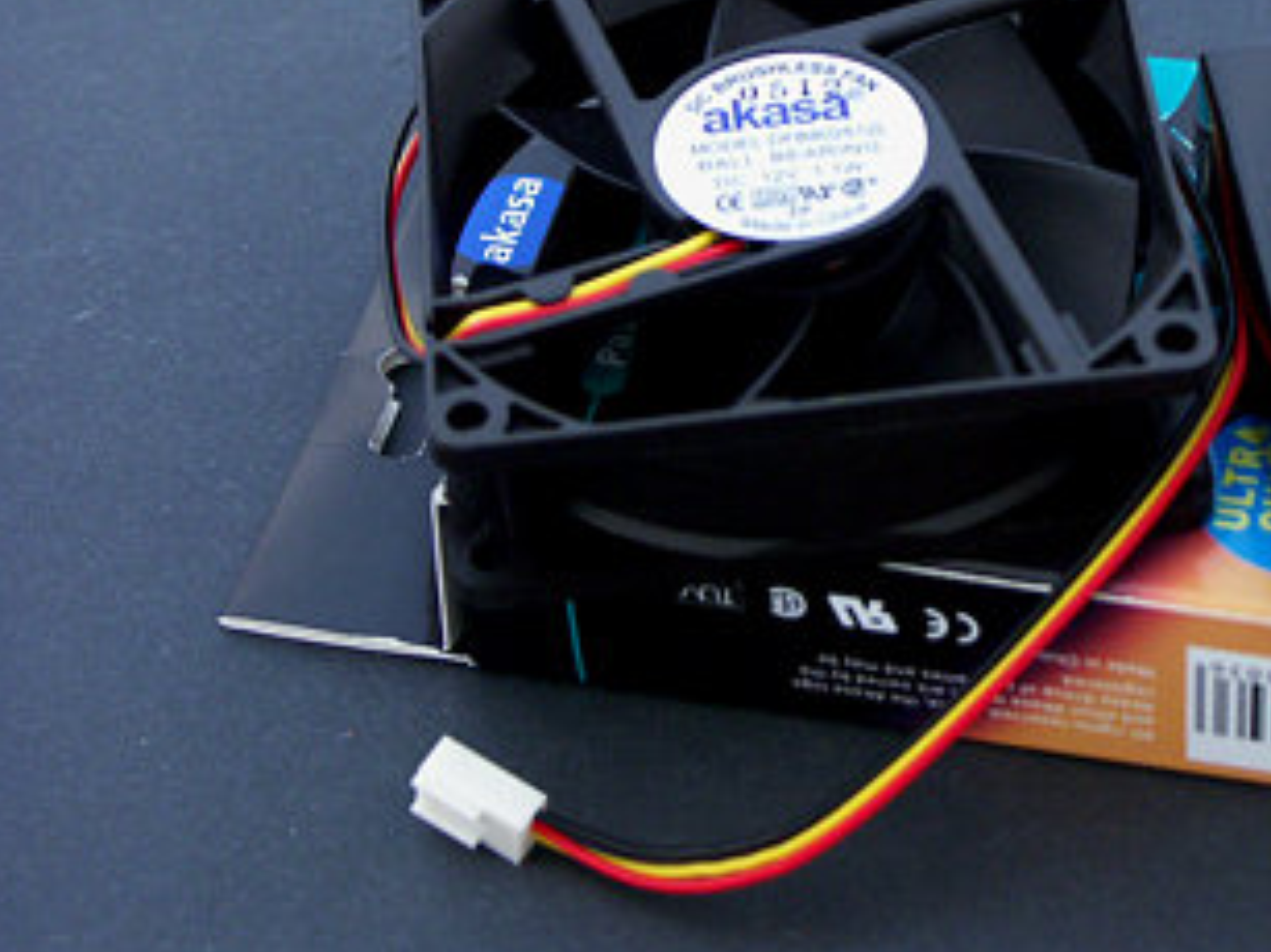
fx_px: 4147
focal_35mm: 113
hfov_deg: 17.4
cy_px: 310
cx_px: 882
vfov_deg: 13.1
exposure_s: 1/50
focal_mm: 19.16
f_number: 3.2
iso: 200
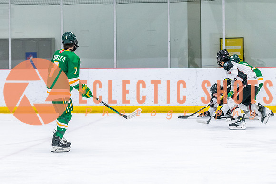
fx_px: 1188
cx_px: 80
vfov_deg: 8.9
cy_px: 88
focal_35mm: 155
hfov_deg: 13.2
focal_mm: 98
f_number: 2.8
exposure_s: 1/800
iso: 4000
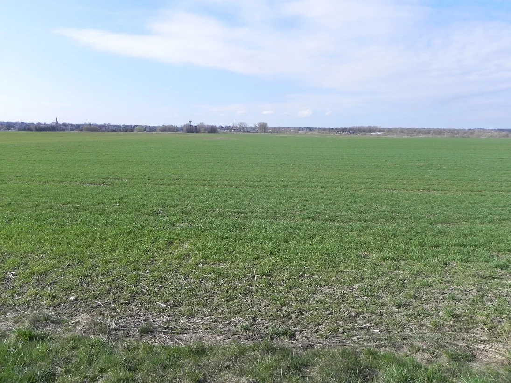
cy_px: 192
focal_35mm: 26
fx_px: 384
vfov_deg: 53.1
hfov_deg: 67.3
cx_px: 256
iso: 160
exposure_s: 1/348
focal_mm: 4.6
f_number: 7.1
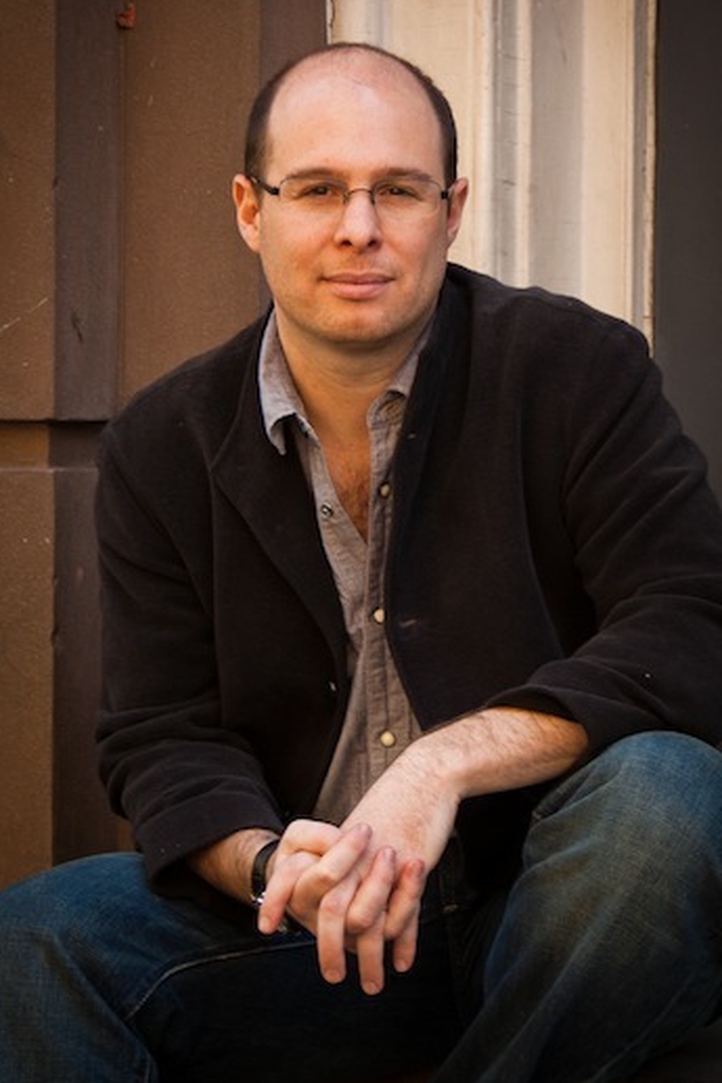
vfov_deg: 16.7
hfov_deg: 11.2
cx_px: 378
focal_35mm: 123
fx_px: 3684
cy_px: 496
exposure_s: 1/60
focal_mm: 75
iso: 400
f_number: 5.6
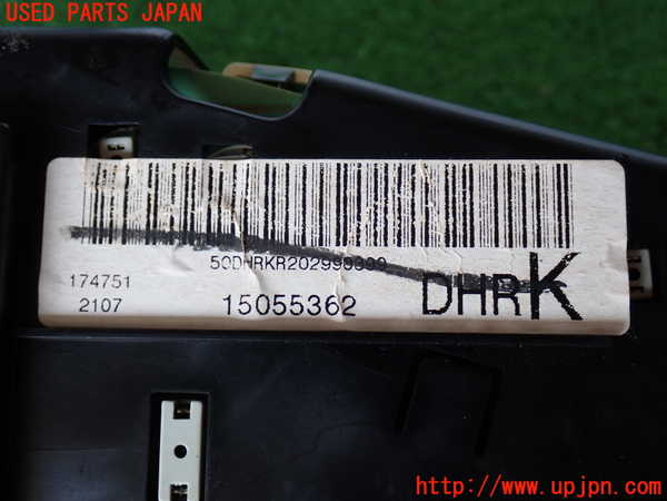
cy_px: 250
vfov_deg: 29.1
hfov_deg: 38.2
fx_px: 963
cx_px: 334
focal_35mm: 50
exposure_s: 1/100
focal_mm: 9.01
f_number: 3.2
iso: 200
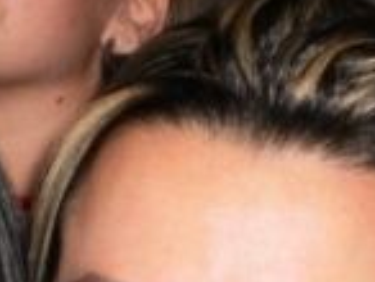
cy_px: 254
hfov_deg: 10.0
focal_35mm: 197
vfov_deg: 7.5
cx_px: 59
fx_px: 2138
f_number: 3.1
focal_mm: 6.3
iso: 125
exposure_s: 1/30
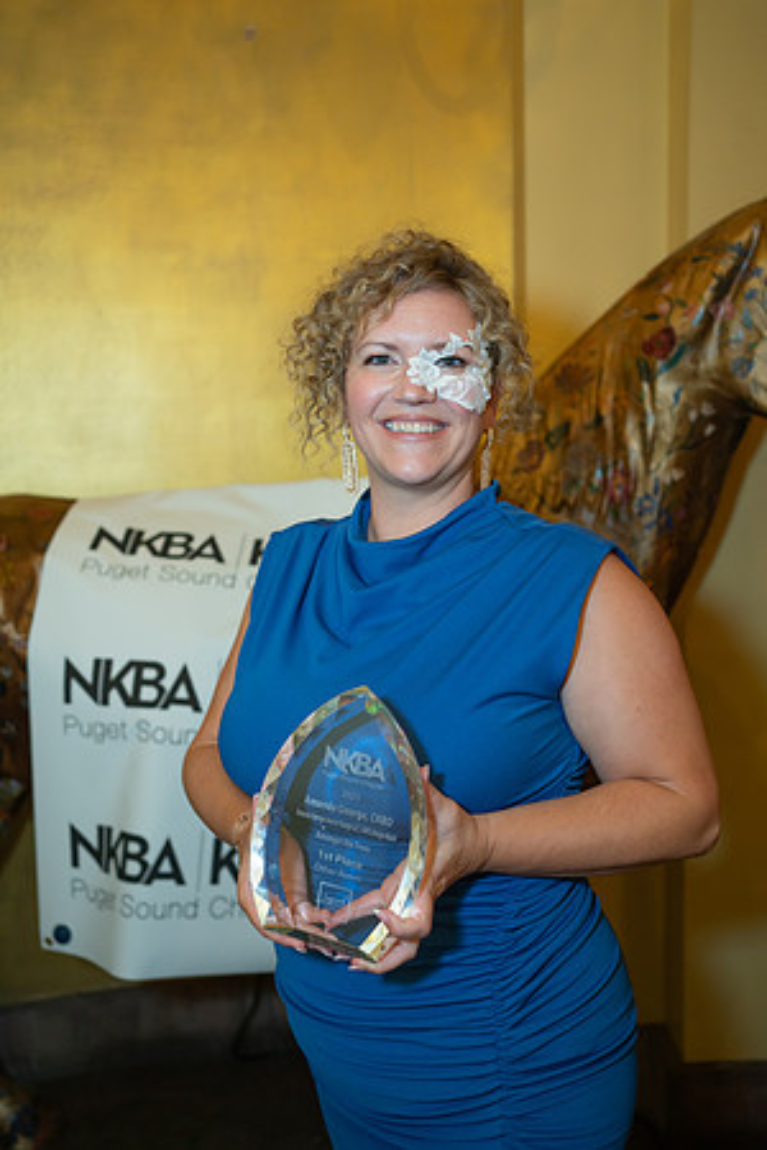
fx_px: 1118
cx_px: 384
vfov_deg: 54.4
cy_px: 575
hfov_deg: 37.9
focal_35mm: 35
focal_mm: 35
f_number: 3.2
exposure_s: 1/100
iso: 800
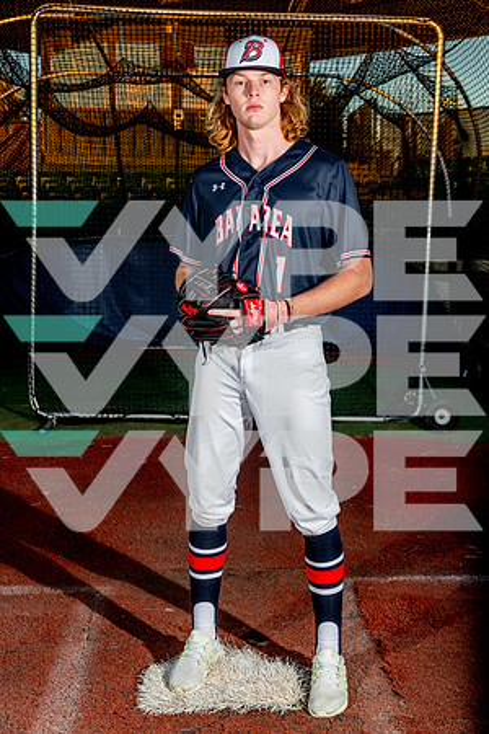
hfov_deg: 27.0
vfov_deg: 39.6
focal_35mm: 50
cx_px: 244
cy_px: 367
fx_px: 1019
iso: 125
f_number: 6.3
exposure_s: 1/250
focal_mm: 50
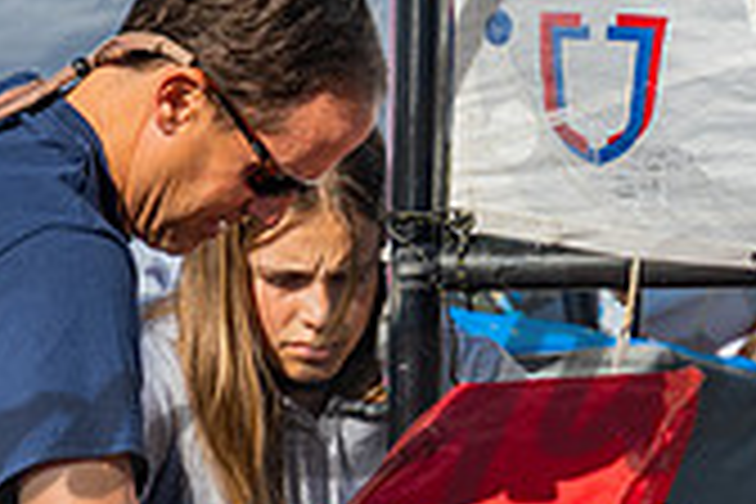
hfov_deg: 2.6
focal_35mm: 796
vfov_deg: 1.7
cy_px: 245
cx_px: 436
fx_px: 16715
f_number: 6.3
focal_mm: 180
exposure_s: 1/250
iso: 100
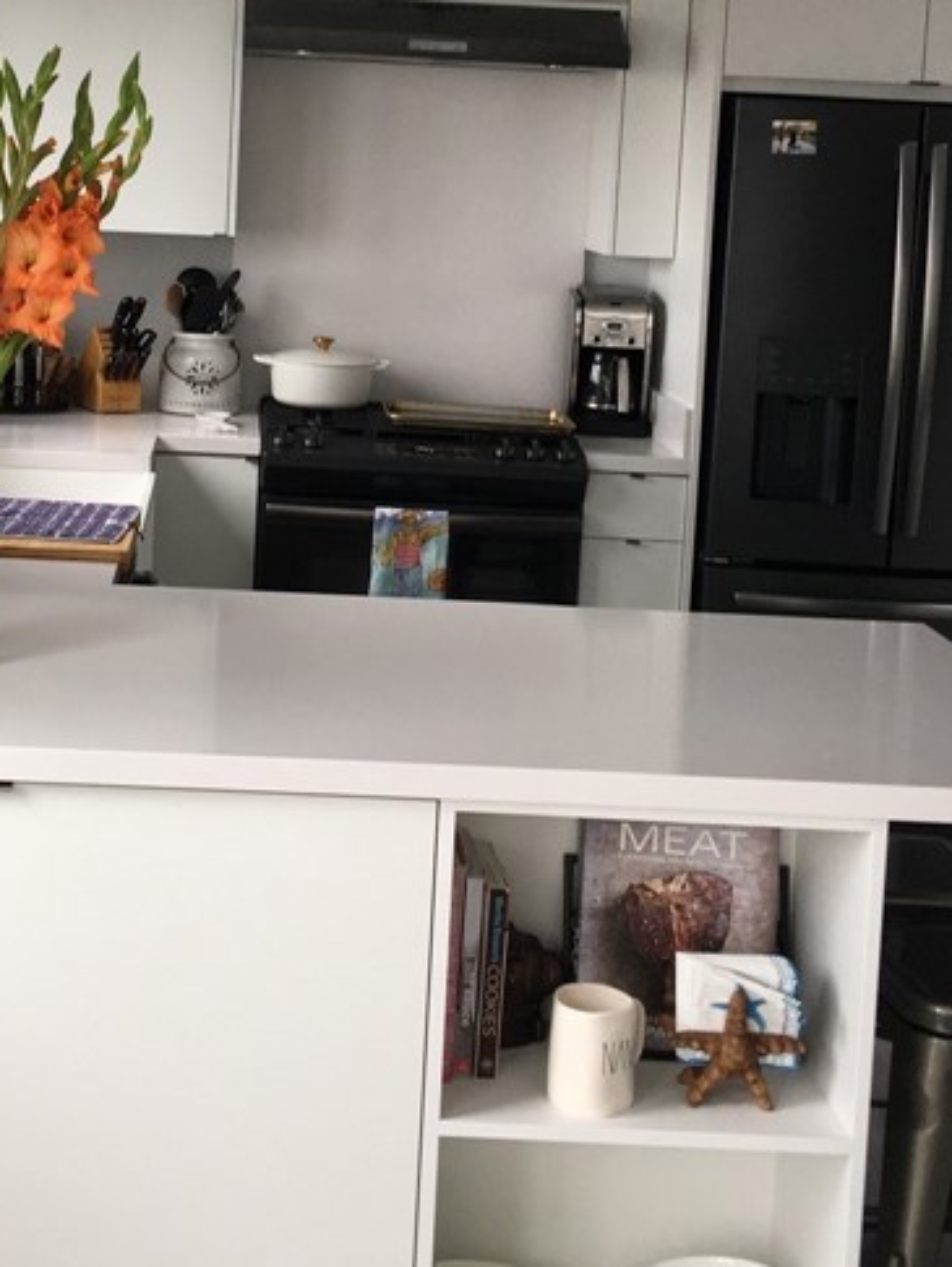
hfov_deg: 23.9
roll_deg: -2.4
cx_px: 266
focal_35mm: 61
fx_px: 2235
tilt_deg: -4.5
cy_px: 377
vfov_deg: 31.3
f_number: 2.2
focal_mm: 4.15
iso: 40
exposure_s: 1/120
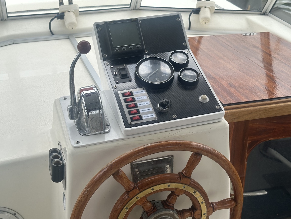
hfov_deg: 38.9
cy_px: 108
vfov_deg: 29.7
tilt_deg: -28.7
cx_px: 145
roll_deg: -0.7
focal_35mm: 49
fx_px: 412
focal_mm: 6.86
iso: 64
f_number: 1.78
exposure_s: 1/1376
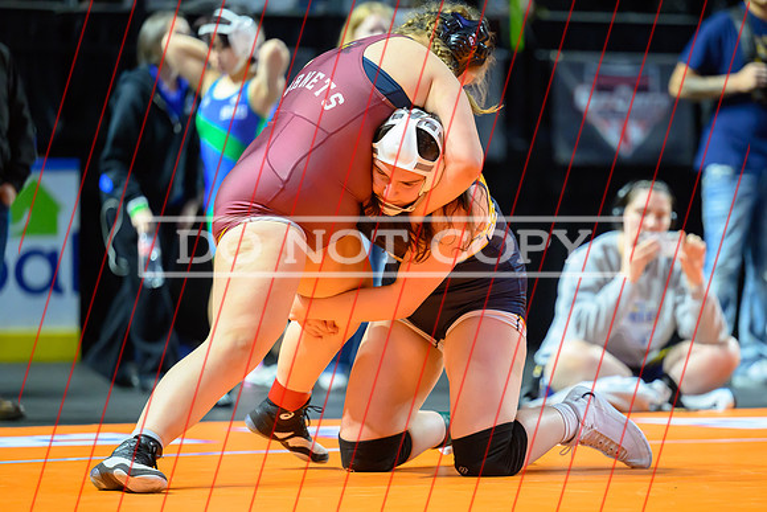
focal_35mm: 208
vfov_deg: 6.6
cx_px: 438
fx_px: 4423
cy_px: 319
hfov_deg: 9.9
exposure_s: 1/640
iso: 5000
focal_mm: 165
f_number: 2.8
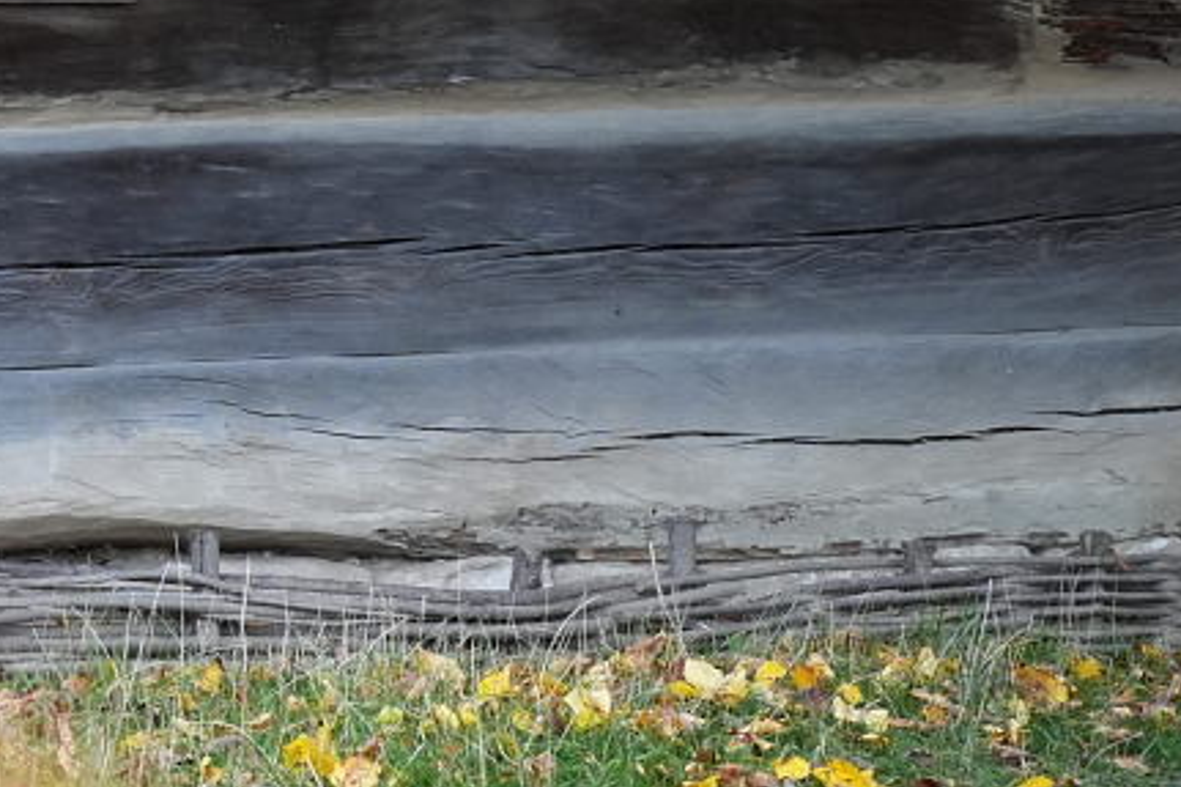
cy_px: -373
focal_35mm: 312
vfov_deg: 4.4
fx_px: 10231
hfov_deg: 6.4
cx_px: -1200
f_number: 6.3
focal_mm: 70
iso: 1250
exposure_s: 1/160
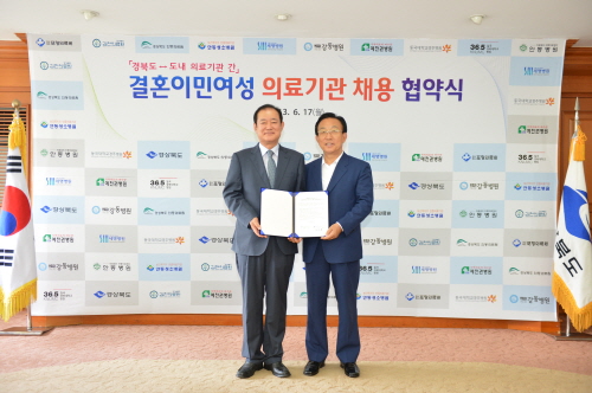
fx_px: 558
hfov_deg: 55.9
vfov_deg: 38.8
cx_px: 296
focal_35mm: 34
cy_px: 196
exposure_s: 1/160
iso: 1600
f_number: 3.2
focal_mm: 34
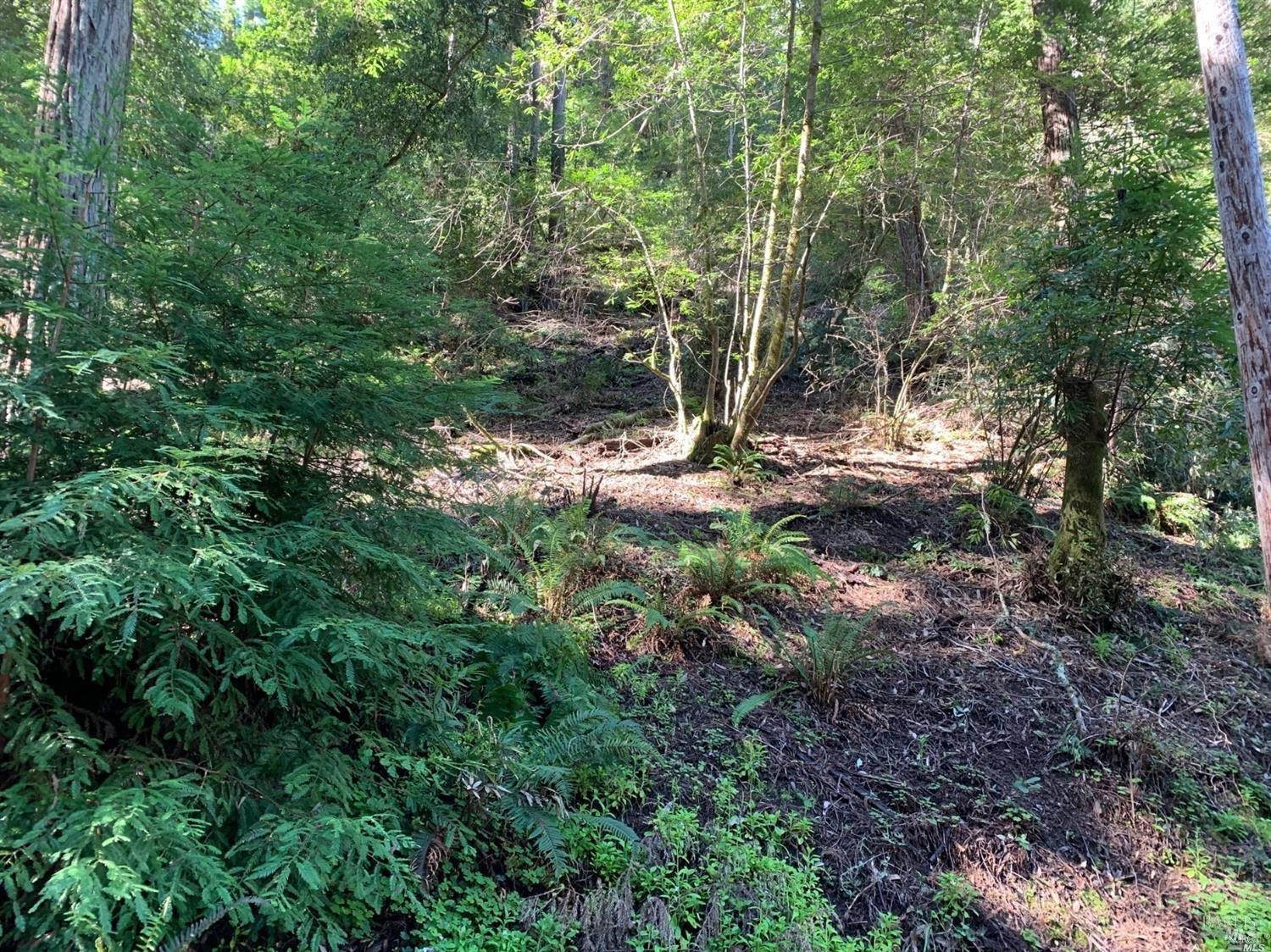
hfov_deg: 67.3
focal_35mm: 26
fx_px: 954
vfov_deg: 53.0
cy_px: 476
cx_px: 636
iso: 100
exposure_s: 1/82
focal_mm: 4.25
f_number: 1.8
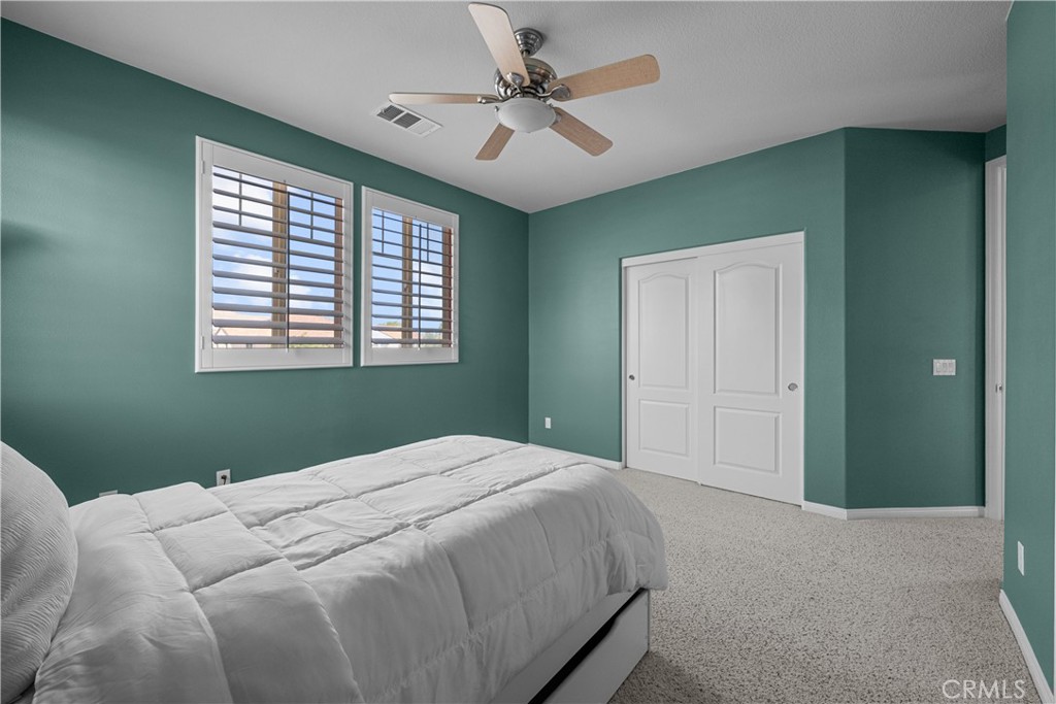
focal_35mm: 14
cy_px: 352
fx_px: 411
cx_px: 528
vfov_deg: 81.2
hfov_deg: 104.2
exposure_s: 1/25
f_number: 9
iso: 640
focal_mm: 14
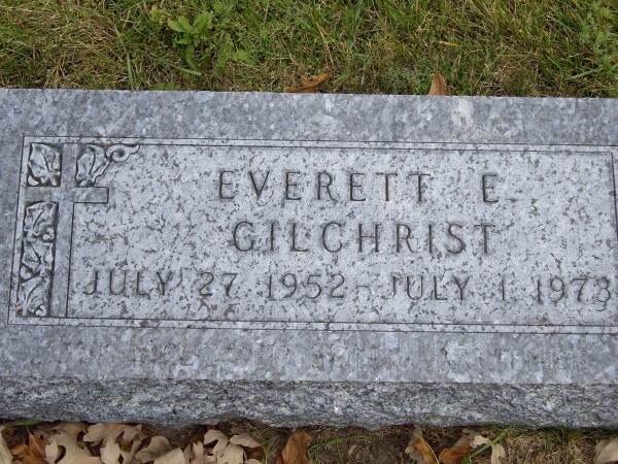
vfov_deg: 22.6
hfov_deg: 29.8
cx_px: 309
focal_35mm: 65
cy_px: 232
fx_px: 1160
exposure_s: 1/160
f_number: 3.8
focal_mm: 13.7
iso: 100
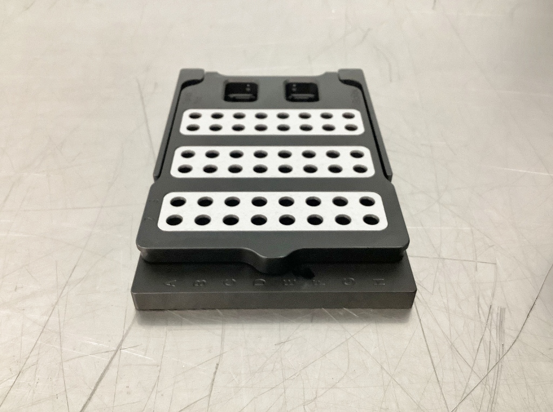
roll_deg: -1.2
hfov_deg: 58.4
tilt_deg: -42.3
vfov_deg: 45.3
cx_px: 276
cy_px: 206
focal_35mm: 31
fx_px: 494
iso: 320
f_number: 2.4
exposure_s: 1/40
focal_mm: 3.3
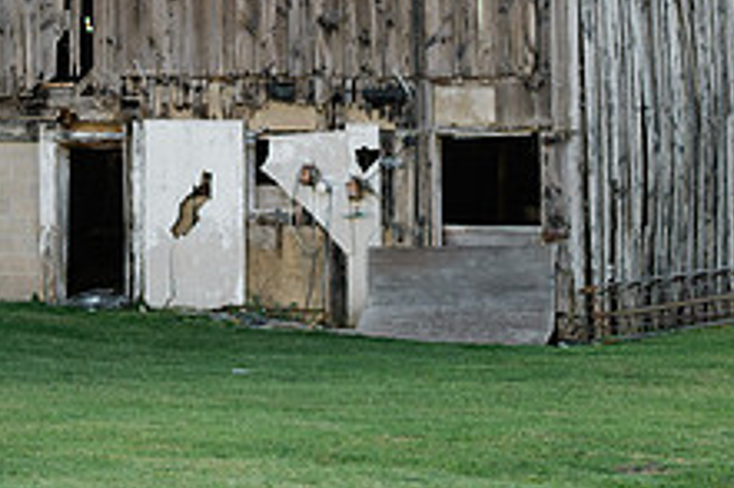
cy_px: -91
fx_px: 3178
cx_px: 186
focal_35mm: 156
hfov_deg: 13.1
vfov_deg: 8.7
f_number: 3.2
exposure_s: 1/640
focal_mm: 58
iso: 200
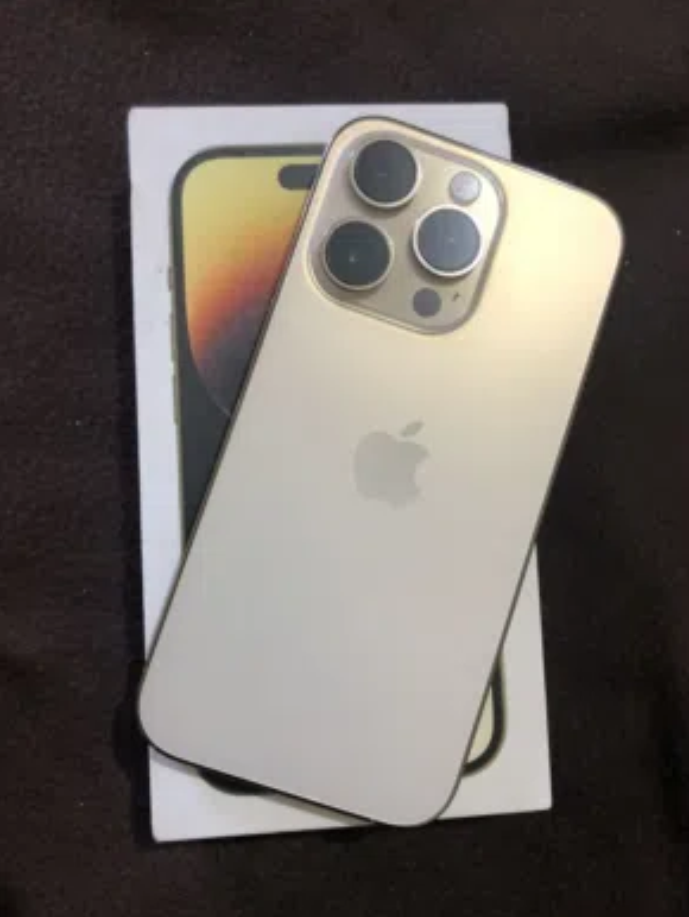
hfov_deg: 48.3
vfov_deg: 61.6
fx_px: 769
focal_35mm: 29
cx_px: 354
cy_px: 463
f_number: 1.8
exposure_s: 1/15
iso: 64
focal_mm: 3.99
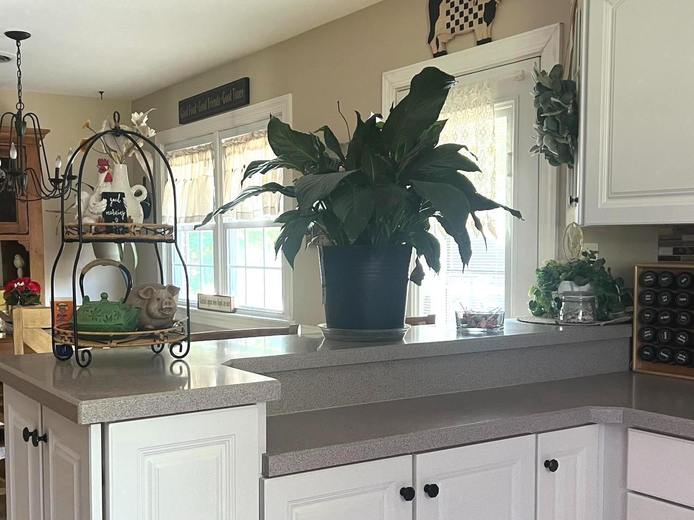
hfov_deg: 44.6
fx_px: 842
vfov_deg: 34.3
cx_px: 279
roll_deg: +0.8
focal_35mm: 42
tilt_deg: -4.1
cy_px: 302
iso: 250
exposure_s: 1/51
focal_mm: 5.7
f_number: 1.5
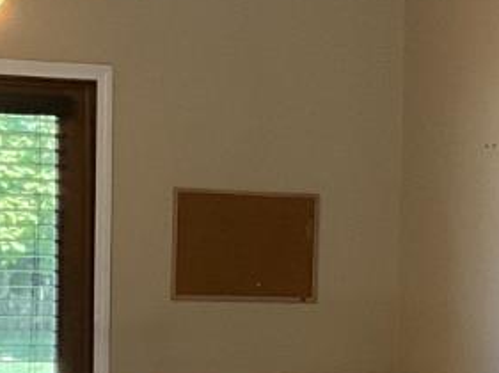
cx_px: 643
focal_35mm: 155
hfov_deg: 12.4
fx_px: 2232
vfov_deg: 9.5
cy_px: 347
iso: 80
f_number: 1.8
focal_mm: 3
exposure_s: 1/60
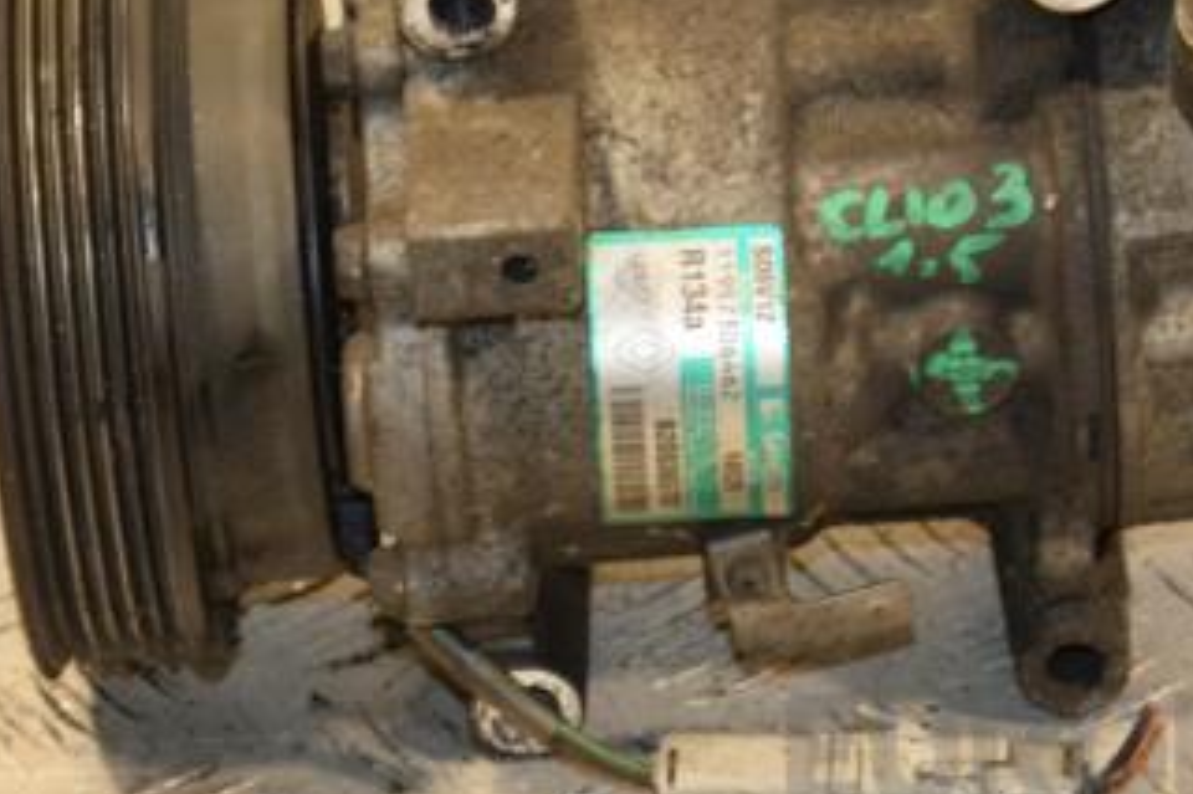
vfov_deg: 6.1
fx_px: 7452
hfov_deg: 9.2
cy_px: 253
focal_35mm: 225
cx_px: 716
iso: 800
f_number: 5.3
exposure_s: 1/100
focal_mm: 80
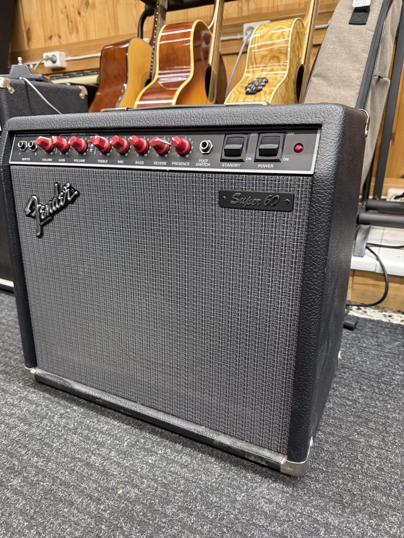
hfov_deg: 56.8
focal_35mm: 24
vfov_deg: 71.6
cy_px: 269
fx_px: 373
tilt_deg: -19.3
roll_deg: +0.8
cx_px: 202
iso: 800
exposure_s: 1/50
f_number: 1.78
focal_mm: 6.76
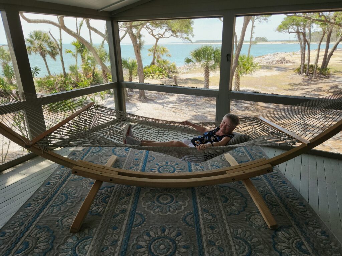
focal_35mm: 23
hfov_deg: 73.9
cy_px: 128
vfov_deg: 58.9
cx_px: 171
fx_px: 227
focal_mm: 5.4
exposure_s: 1/270
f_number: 1.8
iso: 20
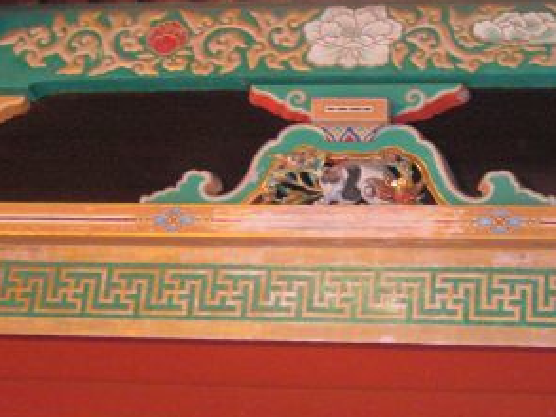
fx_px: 1623
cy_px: 199
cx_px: 378
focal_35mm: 101
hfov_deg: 19.4
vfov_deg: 14.7
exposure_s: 1/8
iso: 400
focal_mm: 12.2
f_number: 4.1
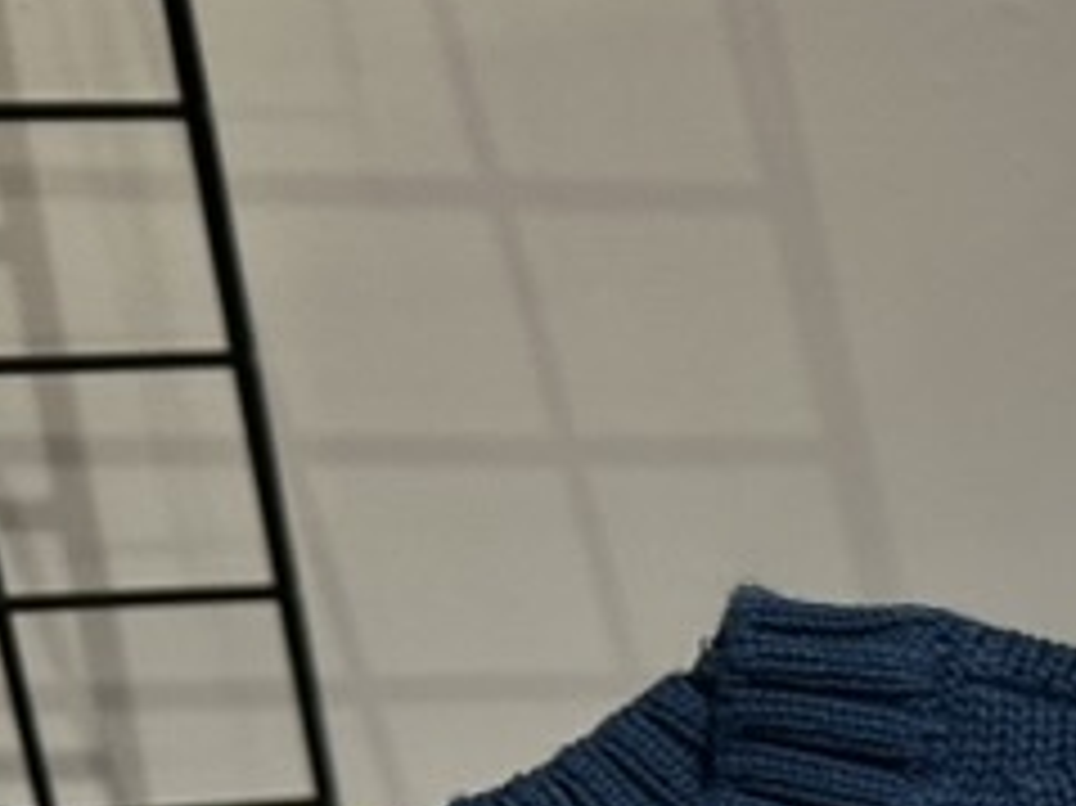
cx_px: 2229
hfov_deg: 15.0
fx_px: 3200
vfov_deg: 14.1
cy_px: 874
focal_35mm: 103
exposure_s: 1/60
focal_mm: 6.86
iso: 200
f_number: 1.78
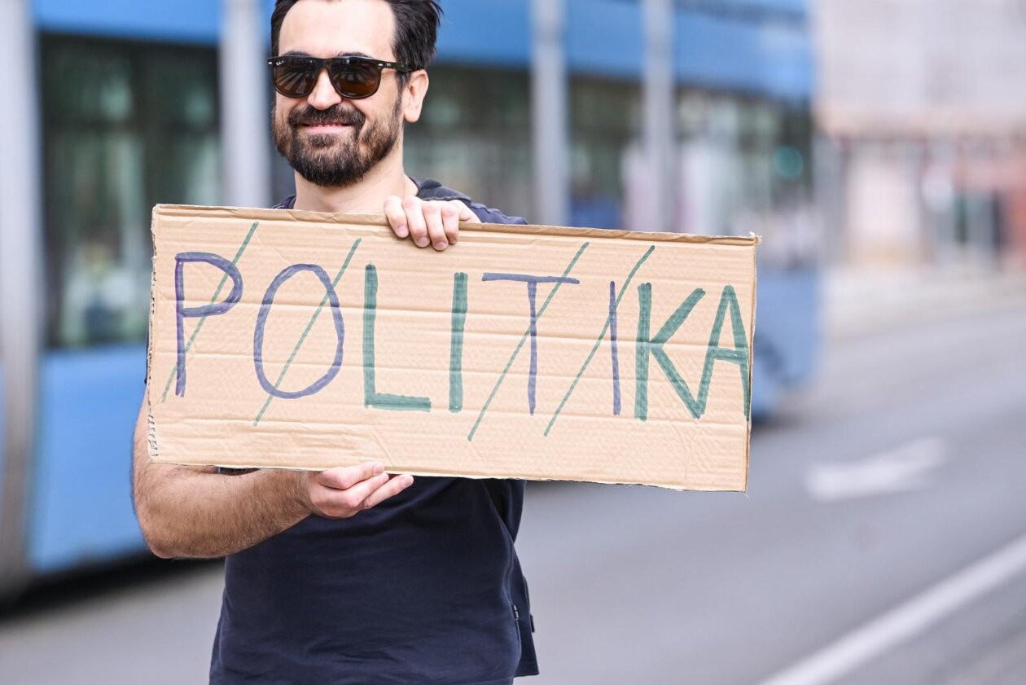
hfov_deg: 10.5
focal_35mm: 195
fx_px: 5559
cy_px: 342
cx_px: 513
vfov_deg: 7.0
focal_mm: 130
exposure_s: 1/1600
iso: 400
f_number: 2.8
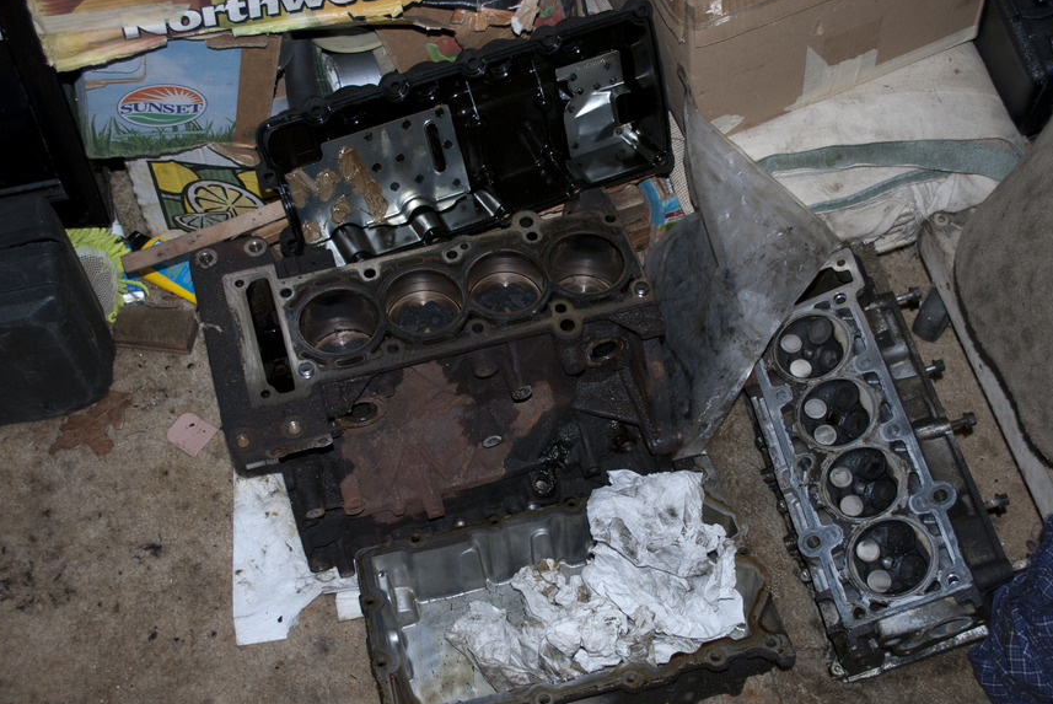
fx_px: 1259
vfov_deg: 31.2
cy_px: 388
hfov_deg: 45.4
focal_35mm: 43
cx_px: 541
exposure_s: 1/60
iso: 200
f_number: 4.2
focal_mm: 24
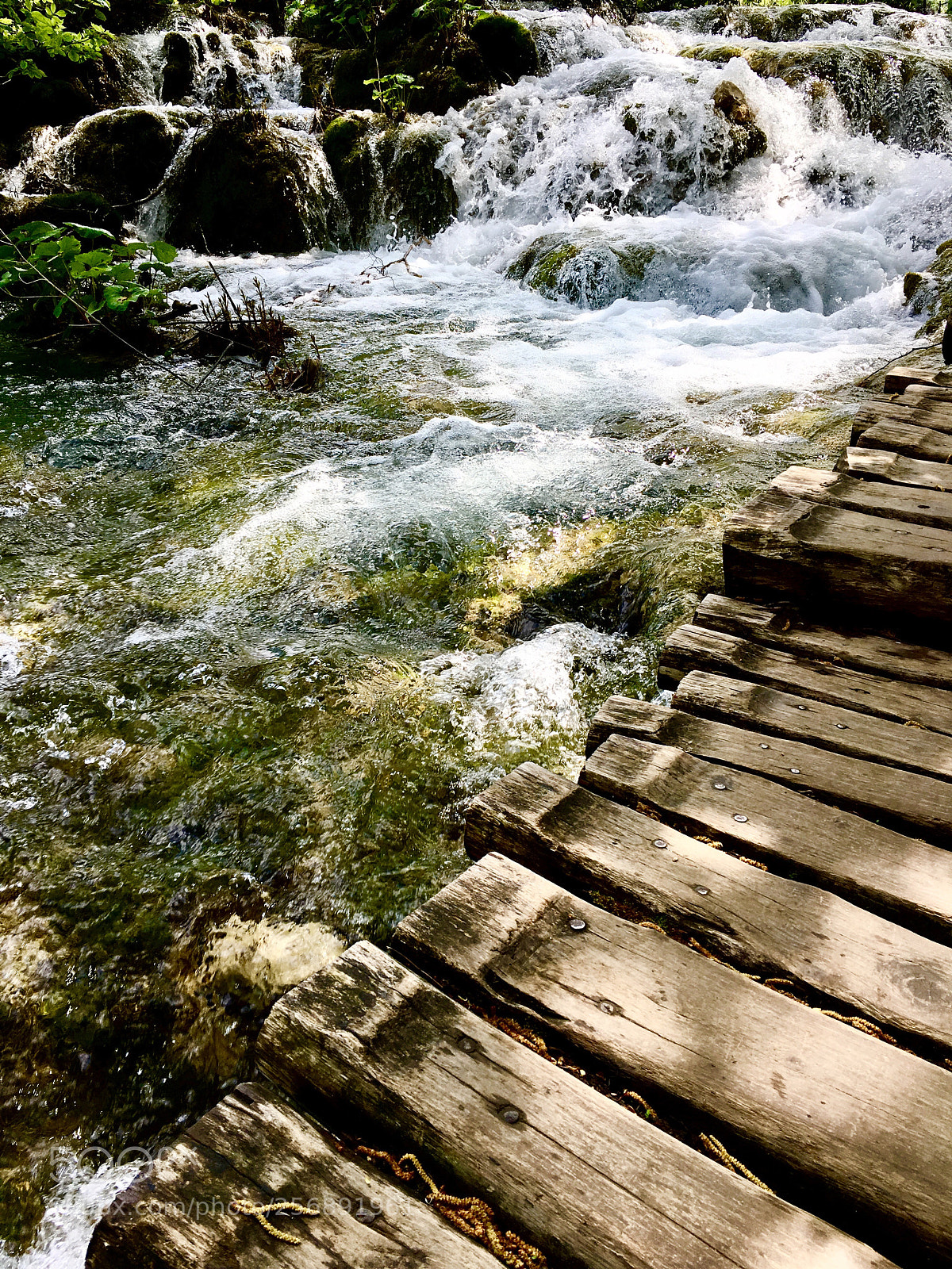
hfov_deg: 48.2
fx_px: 1063
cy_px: 634
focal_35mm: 29
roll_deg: +0.2
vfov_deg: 61.7
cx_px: 476
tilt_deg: -26.1
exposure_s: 1/444
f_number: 2.2
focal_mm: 4.15
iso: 25
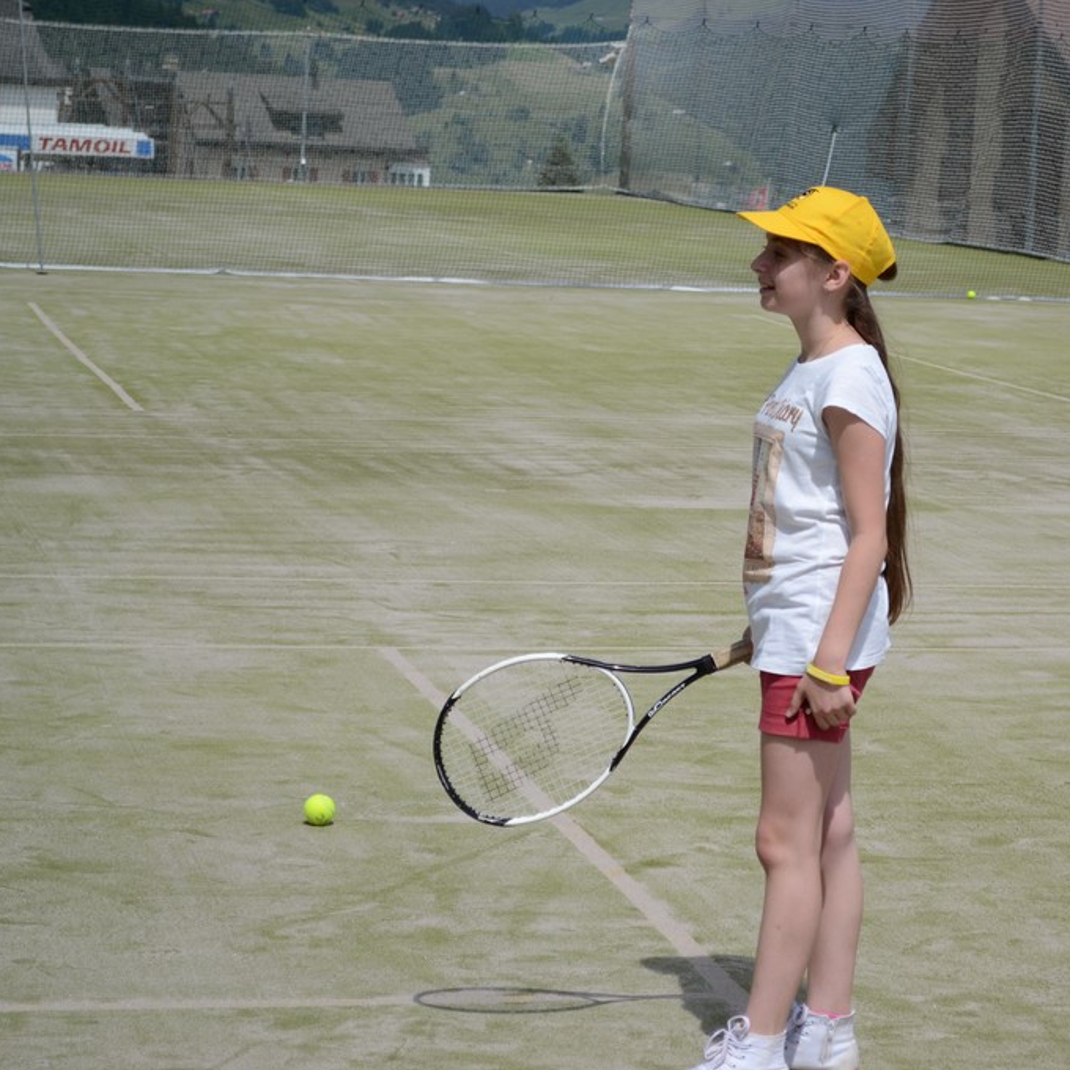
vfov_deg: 16.5
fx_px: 3694
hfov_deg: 16.4
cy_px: 536
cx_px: 749
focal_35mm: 106
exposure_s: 1/1600
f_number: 5.6
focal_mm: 55
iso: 200
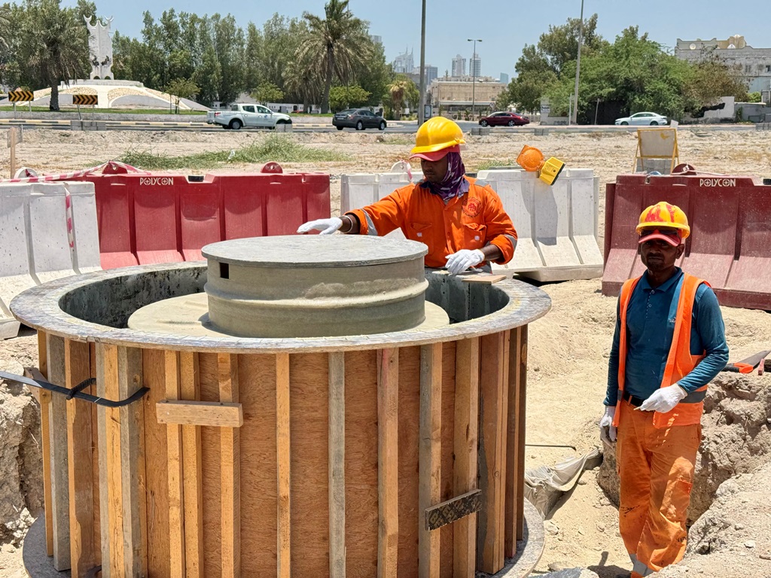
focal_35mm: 48
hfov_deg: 39.7
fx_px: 1069
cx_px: 386
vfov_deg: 30.3
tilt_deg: -9.4
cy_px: 289
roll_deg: -1.0
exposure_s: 1/4975
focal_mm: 6.76
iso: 64
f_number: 1.78
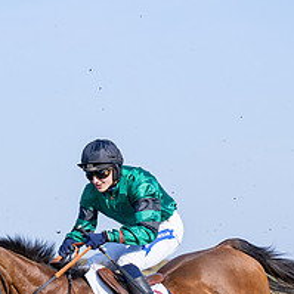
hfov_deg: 5.9
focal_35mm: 296
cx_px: 9
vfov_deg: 5.9
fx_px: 2844
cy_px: 366
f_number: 4
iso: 160
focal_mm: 83
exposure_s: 1/2000
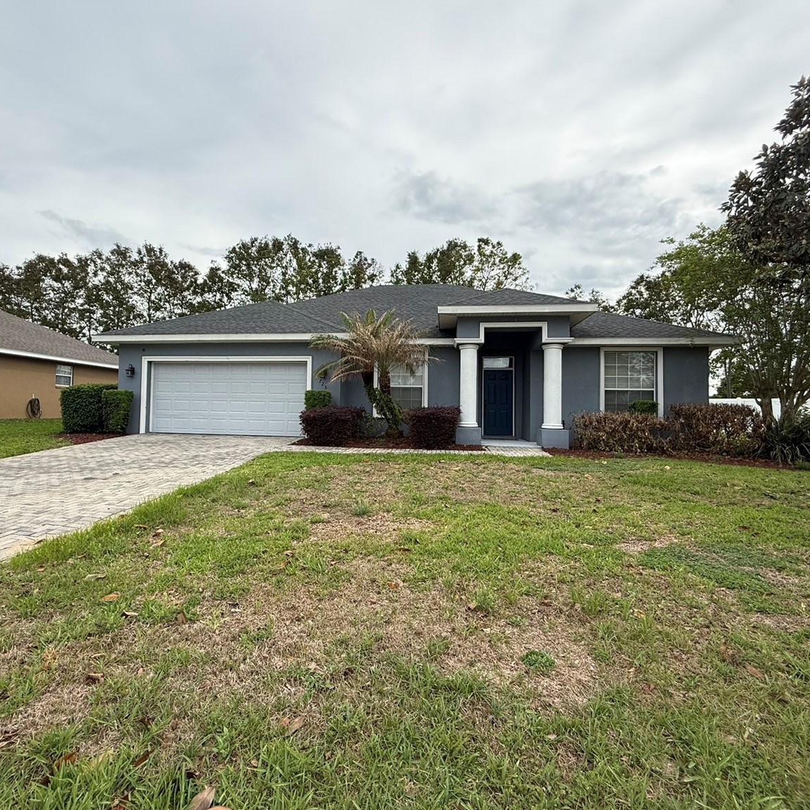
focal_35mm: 17
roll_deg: -1.2
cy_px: 397
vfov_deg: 84.0
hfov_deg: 83.9
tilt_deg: +2.9
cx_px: 382
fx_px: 450
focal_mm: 2.22
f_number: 2.2
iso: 50
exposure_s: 1/1259
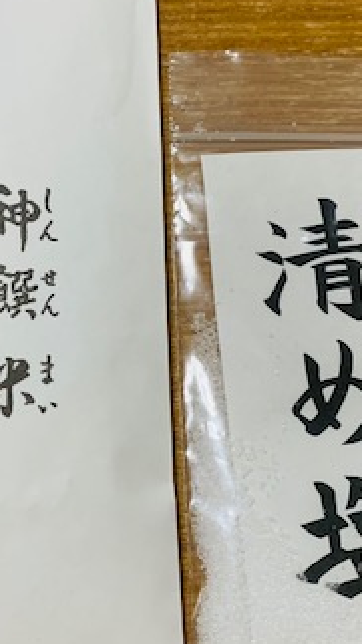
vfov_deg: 37.2
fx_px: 957
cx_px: 44
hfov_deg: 21.0
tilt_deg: -72.3
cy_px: 288
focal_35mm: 56
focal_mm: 4.25
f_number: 1.8
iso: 100
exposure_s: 1/60
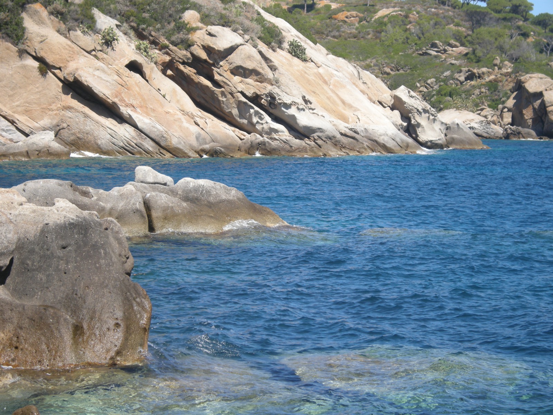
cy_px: 208
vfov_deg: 13.3
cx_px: 276
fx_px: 1773
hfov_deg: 17.7
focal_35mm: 111
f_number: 5.4
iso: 64
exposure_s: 1/199
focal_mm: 23.7
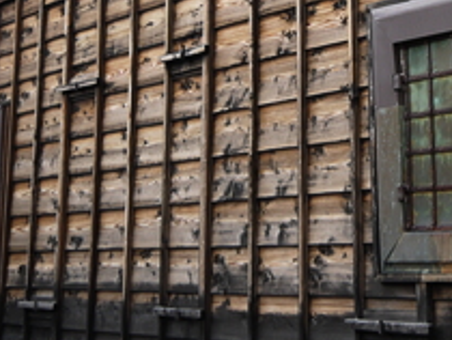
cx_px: 467
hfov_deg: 23.2
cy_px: -90
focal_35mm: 80
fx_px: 1046
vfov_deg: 17.4
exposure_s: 1/160
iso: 100
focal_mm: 14
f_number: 4
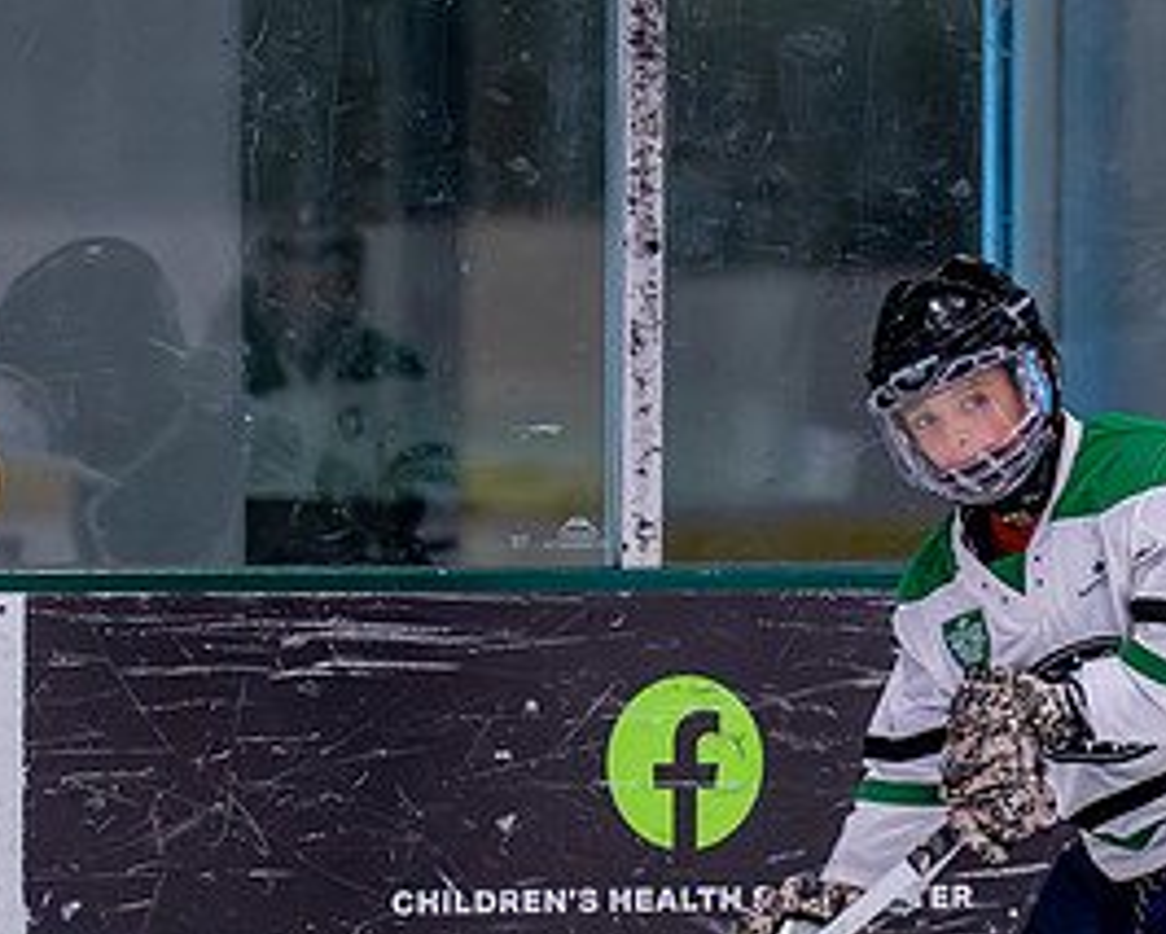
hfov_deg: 3.2
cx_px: 975
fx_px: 21058
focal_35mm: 610
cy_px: 736
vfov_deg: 2.5
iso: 2500
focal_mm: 200
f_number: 2.8
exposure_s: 1/1250
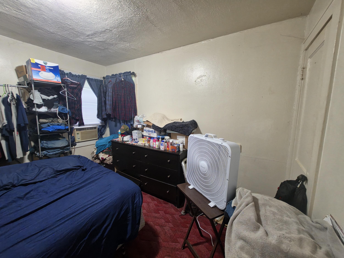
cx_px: 172
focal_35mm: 13
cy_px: 129
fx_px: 129
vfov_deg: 89.9
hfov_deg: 106.2
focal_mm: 2.2
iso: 320
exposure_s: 1/60
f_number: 1.9
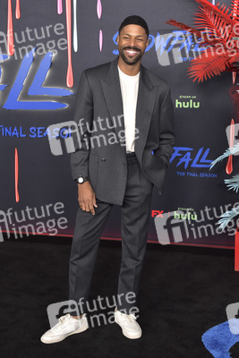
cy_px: 179
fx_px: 577
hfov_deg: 23.4
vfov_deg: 34.5
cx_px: 120
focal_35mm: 58
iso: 2000
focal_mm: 58
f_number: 6.3
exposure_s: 1/250
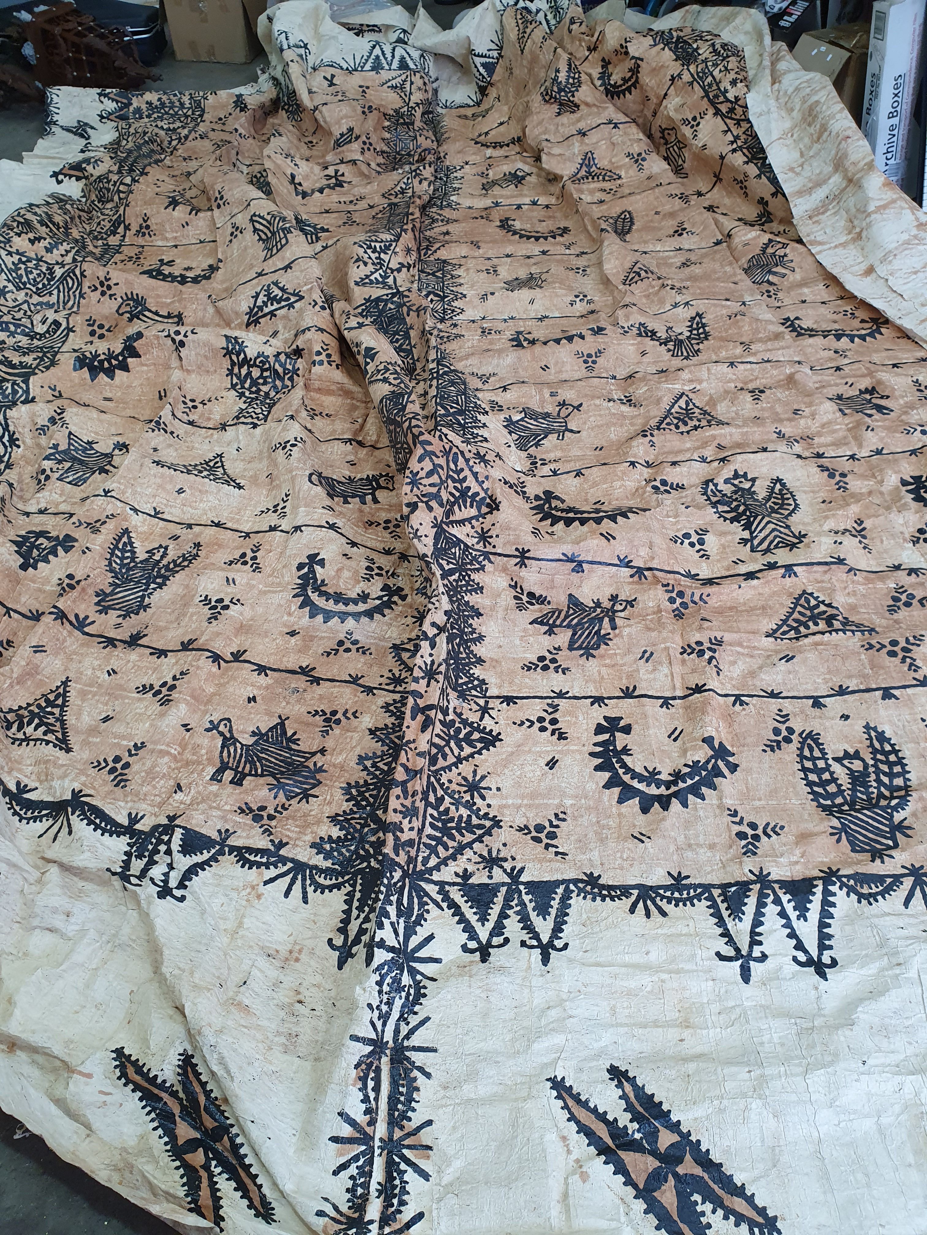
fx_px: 928
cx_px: 464
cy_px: 618
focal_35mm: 26
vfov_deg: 67.3
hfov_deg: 53.1
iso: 100
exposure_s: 1/100
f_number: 2.4
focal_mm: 4.32
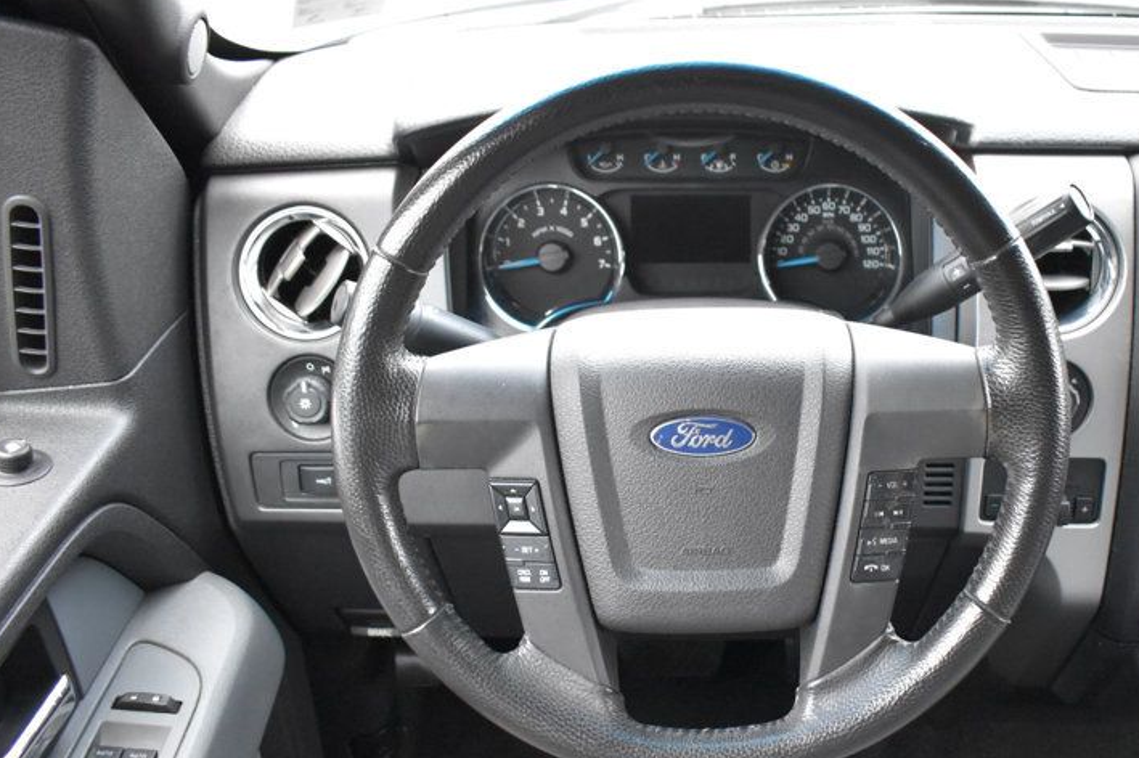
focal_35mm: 39
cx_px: 752
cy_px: 483
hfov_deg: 48.8
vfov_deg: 34.0
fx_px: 1233
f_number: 3.5
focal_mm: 18
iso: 3200
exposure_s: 1/30
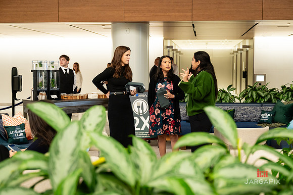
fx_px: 436
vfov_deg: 25.2
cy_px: 97
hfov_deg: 37.1
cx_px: 151
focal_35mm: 54
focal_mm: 50
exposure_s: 1/200
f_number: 3.2
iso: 1000
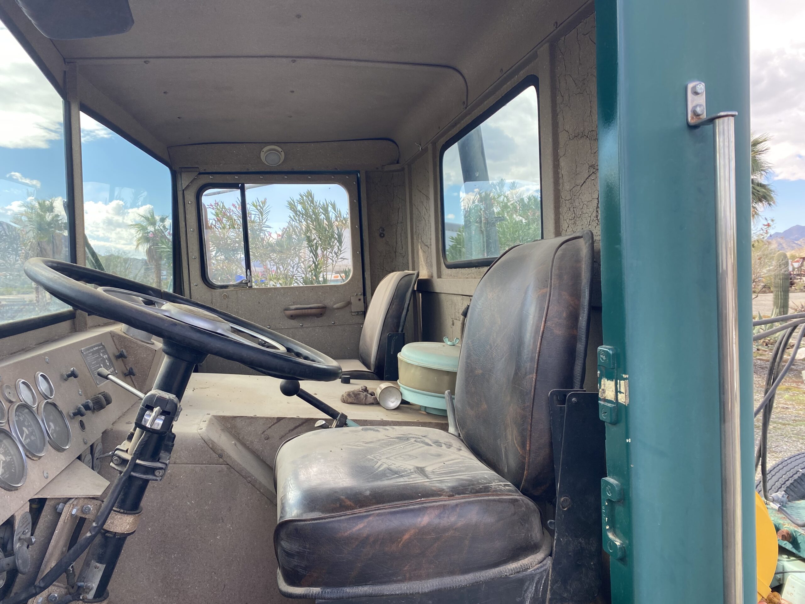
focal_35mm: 26
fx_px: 605
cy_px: 302
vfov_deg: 53.1
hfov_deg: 67.3
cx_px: 402
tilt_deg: -2.8
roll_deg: +1.9
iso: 32
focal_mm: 4.25
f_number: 1.8
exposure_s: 1/384
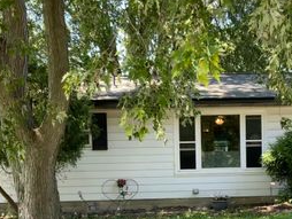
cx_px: 183
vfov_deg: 25.0
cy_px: 192
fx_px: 481
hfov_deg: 33.6
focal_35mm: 57
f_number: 1.8
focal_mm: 3
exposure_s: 1/122
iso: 25
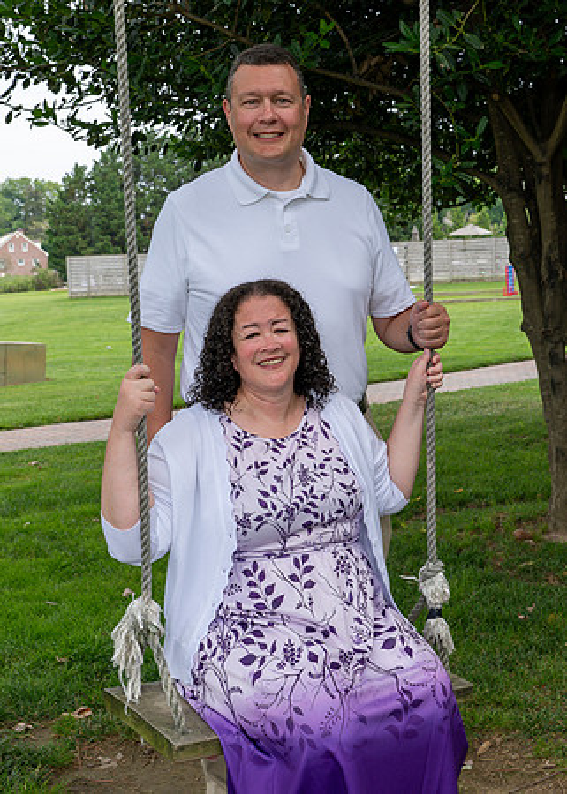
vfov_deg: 34.8
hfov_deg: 25.2
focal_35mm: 56
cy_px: 362
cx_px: 321
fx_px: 1268
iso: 160
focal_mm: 34
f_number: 7.1
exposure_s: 1/250
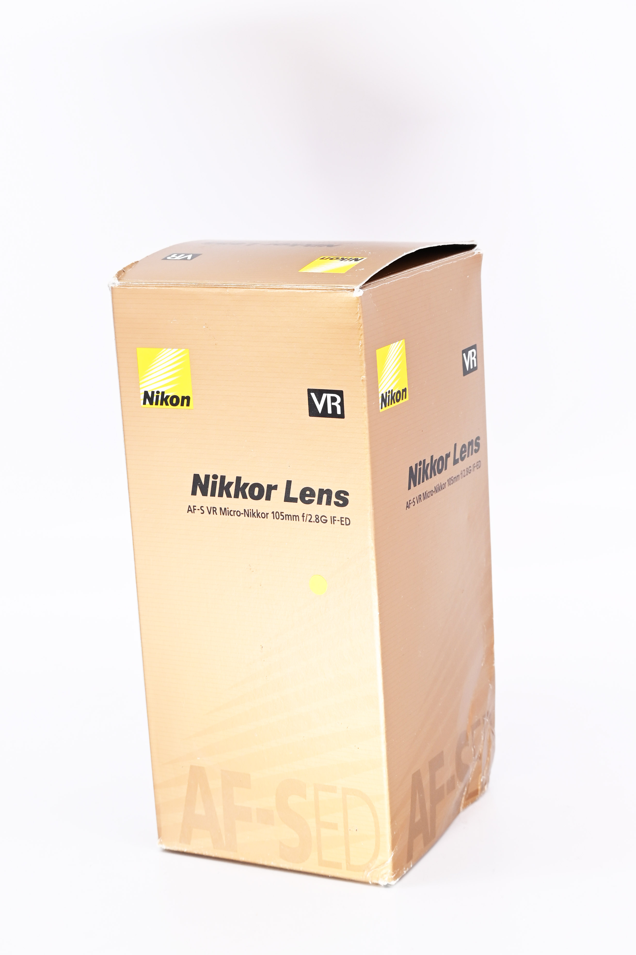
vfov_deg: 27.0
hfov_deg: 18.2
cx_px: 318
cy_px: 478
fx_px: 1987
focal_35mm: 75
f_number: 9
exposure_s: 1/125
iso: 500
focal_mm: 50
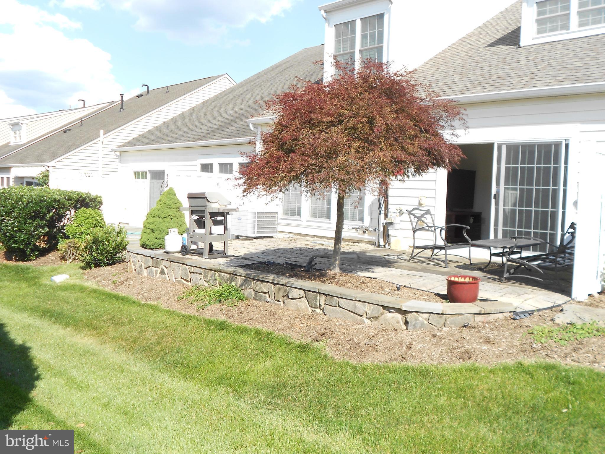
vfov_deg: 44.2
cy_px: 227
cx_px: 302
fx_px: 559
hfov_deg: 56.8
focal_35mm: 32
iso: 80
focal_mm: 5.8
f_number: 3.6
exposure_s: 1/400
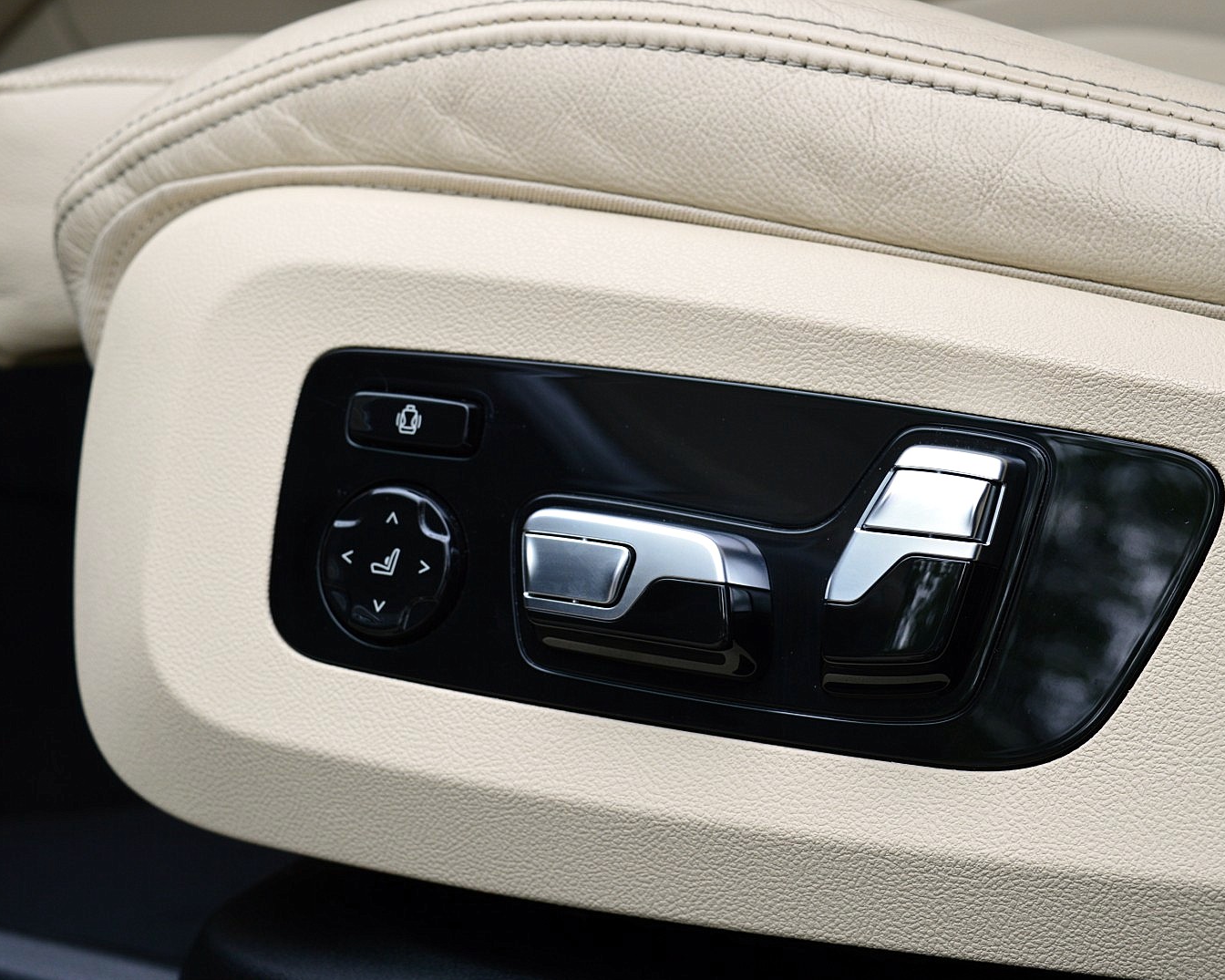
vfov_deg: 22.5
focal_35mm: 68
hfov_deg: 27.9
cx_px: 692
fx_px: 2465
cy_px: 491
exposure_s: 1/125
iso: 400
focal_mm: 40
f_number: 9
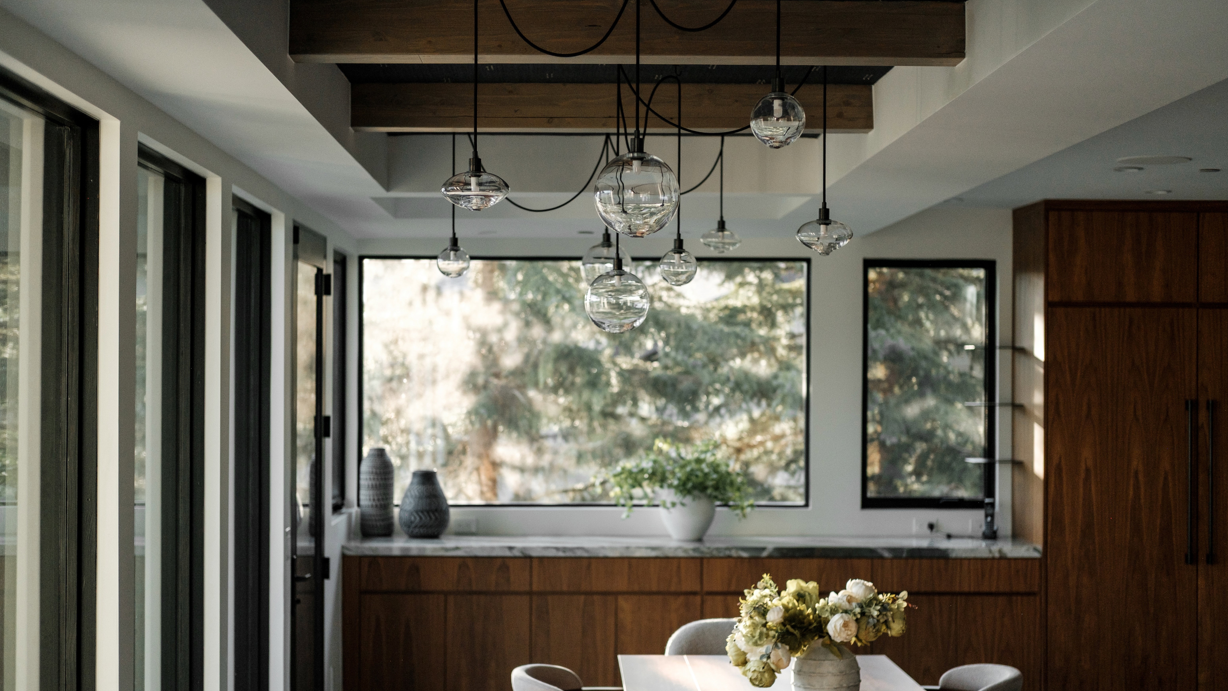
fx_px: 1823
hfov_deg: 37.2
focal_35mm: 56
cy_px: 364
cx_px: 613
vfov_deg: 21.4
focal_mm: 35
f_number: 2
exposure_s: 1/800
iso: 400
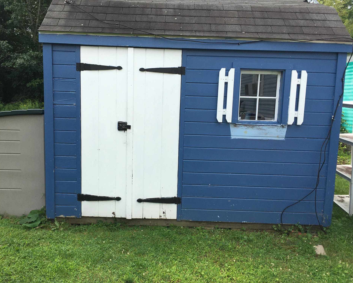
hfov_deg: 57.1
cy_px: 144
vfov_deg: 47.1
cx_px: 164
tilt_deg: -7.6
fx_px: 324
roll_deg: -2.3
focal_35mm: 31
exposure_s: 1/1261
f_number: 2.2
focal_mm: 4.15
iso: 25
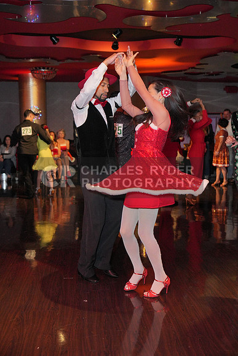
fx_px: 436
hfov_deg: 30.5
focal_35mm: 44
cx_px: 119
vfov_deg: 44.5
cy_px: 178
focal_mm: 44
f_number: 4
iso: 4000
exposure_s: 1/200
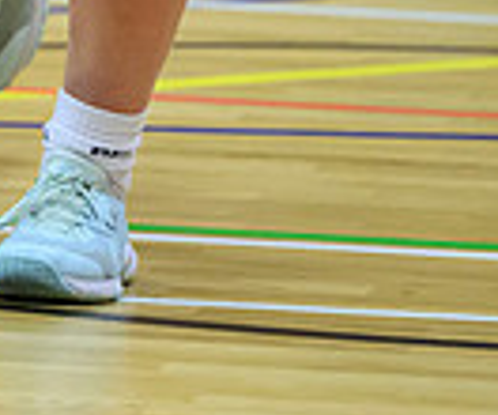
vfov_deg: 1.9
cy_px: -328
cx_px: -496
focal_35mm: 815
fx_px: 12210
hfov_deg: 2.3
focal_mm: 155
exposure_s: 1/1000
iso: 5000
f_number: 2.8
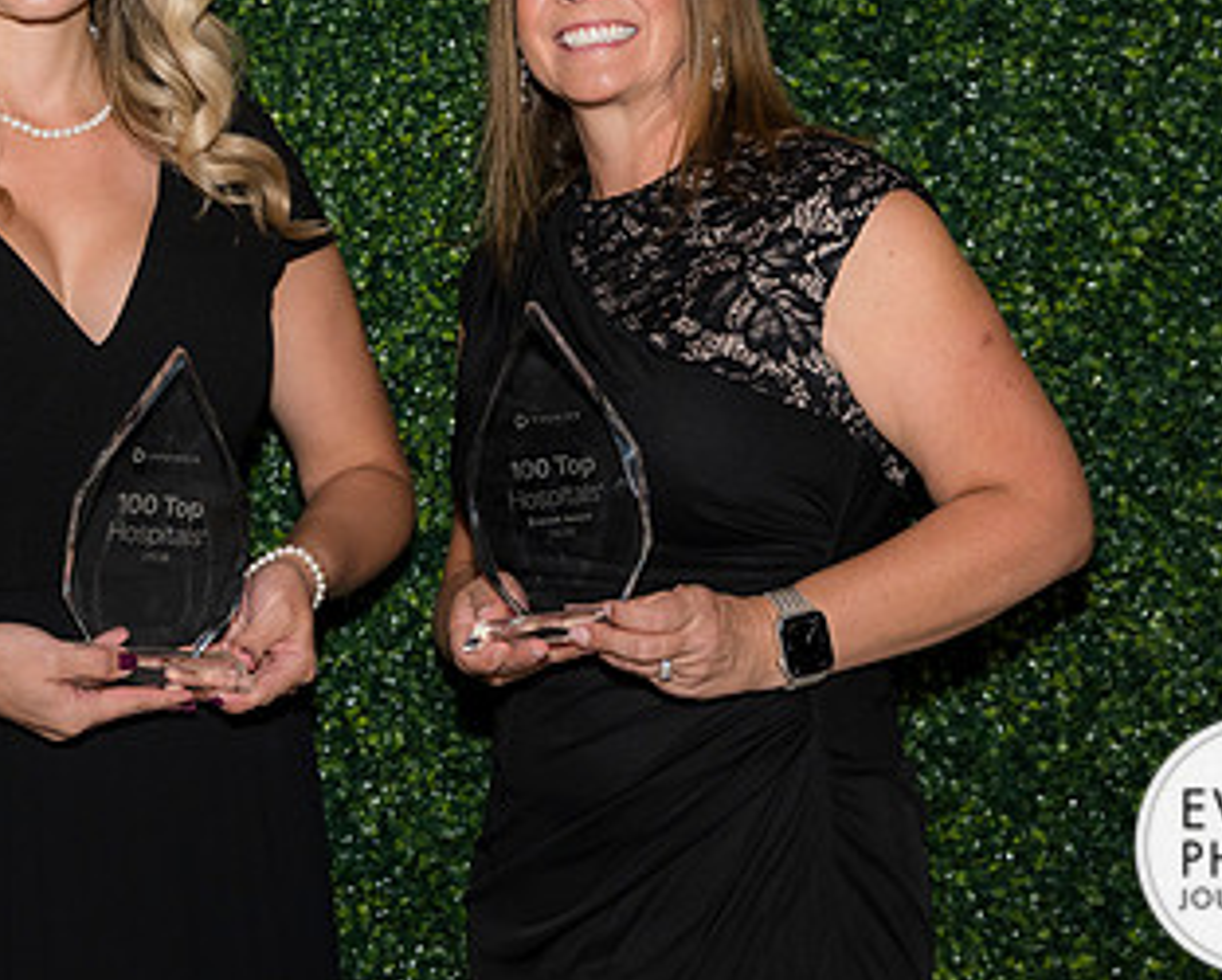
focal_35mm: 103
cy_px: 347
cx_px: 396
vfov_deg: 14.9
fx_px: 3727
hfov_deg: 18.6
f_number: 5
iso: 500
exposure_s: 1/160
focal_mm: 59
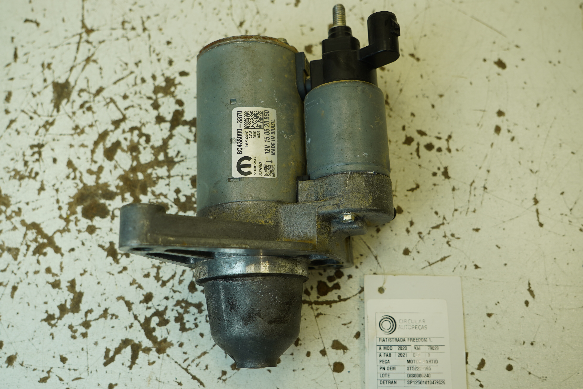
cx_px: 292
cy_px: 194
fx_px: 632
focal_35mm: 39
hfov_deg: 49.6
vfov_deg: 34.2
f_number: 4
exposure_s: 1/125
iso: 100
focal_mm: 26
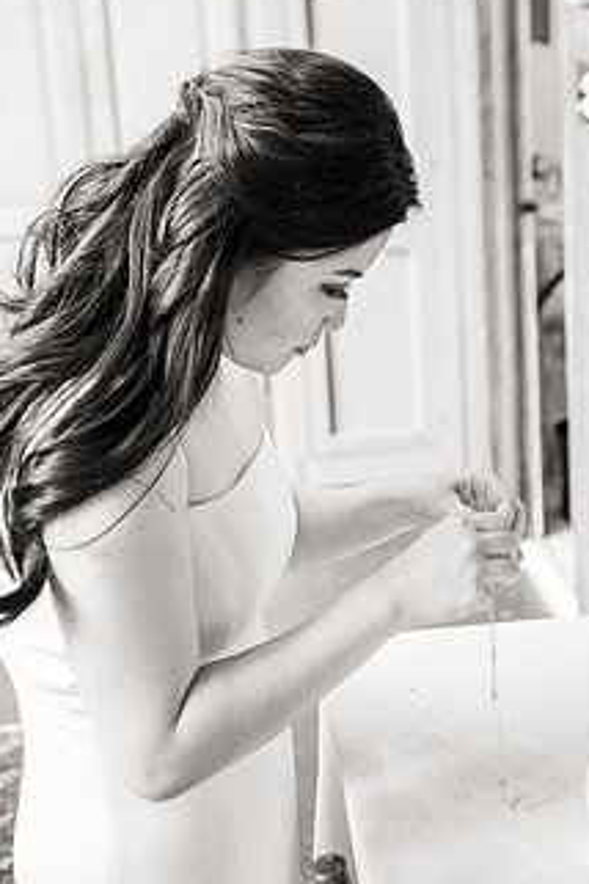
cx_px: 315
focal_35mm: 56
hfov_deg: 24.2
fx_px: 1374
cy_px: 317
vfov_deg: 35.4
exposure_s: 1/20
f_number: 2.8
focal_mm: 40
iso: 1000
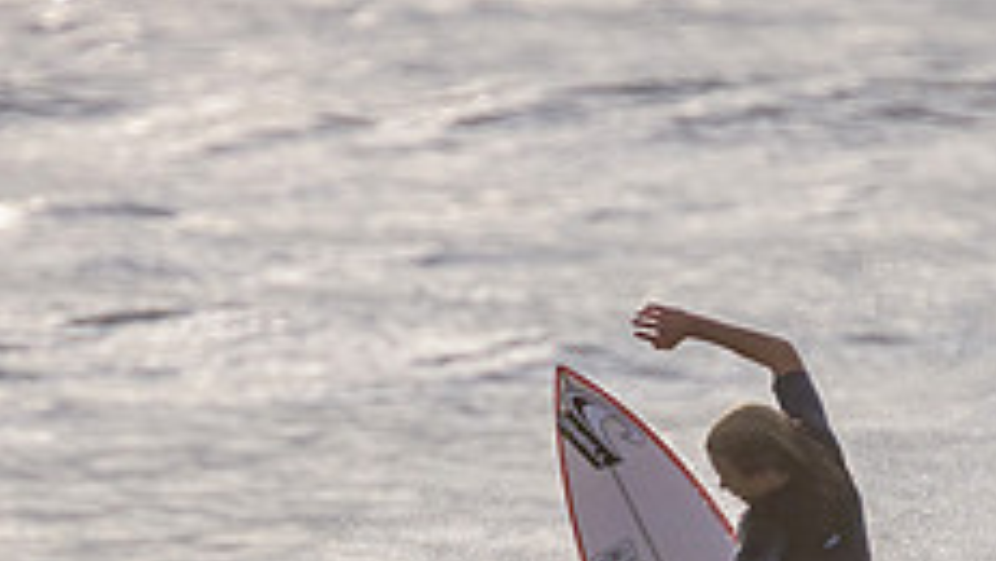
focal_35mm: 1578
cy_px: 725
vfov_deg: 0.8
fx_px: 41680
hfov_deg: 1.4
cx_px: 556
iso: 200
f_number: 5.6
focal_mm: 400
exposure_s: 1/2500
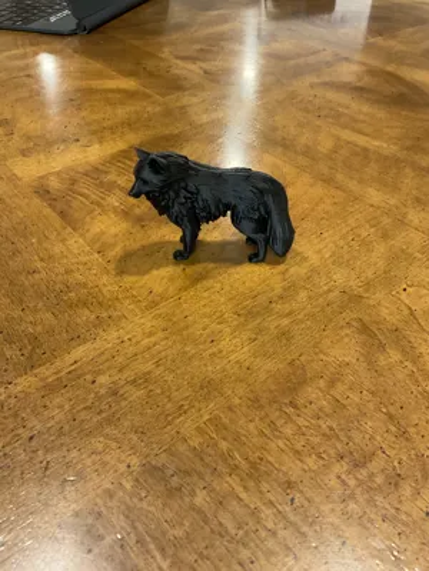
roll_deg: -0.2
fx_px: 479
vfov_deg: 61.7
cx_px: 214
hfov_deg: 48.2
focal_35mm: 29
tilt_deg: -41.8
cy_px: 286
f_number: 1.8
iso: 200
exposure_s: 1/40
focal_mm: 3
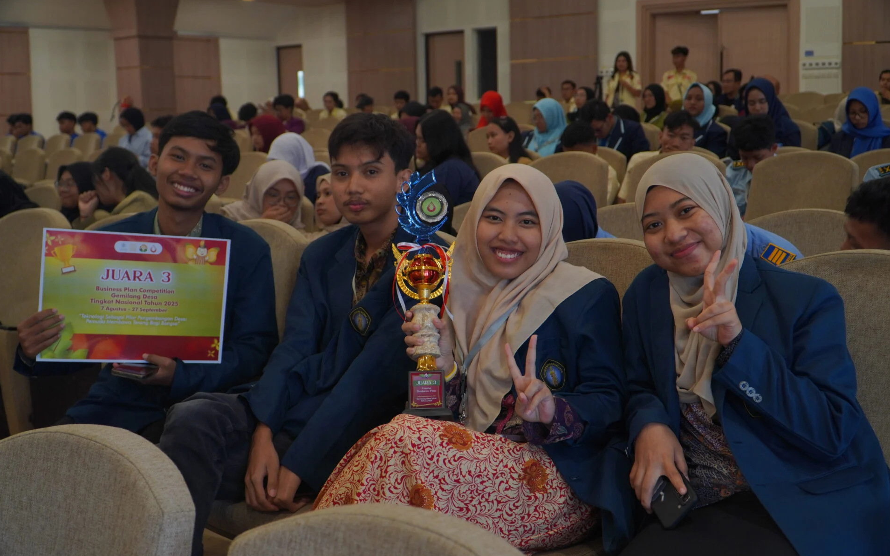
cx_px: 445
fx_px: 1007
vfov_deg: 30.9
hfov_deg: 47.7
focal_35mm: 42
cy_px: 297
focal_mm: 27
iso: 500
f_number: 4
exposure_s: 1/80
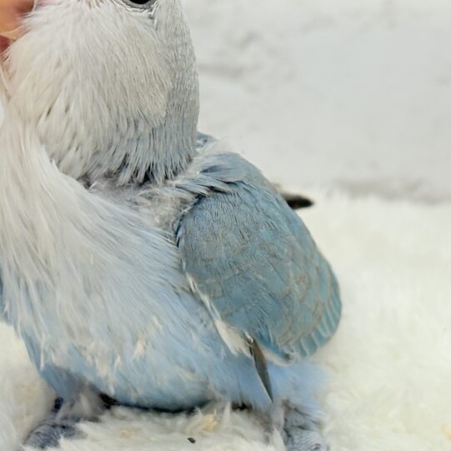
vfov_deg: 17.0
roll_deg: -1.5
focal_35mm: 102
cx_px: 273
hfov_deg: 17.0
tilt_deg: -9.7
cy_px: 106
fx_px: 1504
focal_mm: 5.96
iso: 64
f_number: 1.6
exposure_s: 1/100
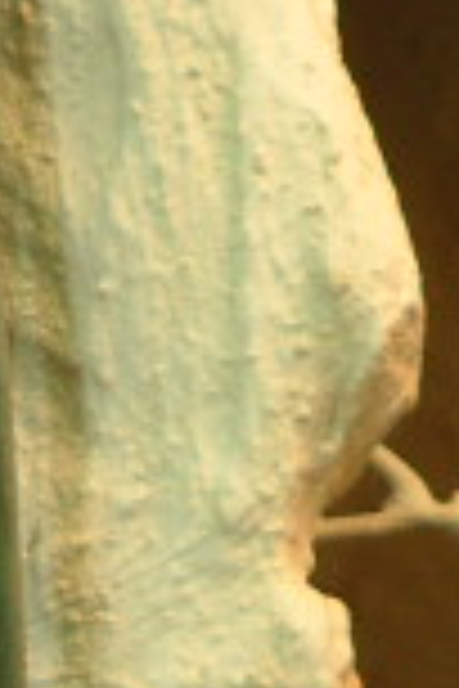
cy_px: 499
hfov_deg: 2.8
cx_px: 994
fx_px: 9218
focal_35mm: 482
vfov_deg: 4.3
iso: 64
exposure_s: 1/125
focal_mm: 14.4
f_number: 3.7
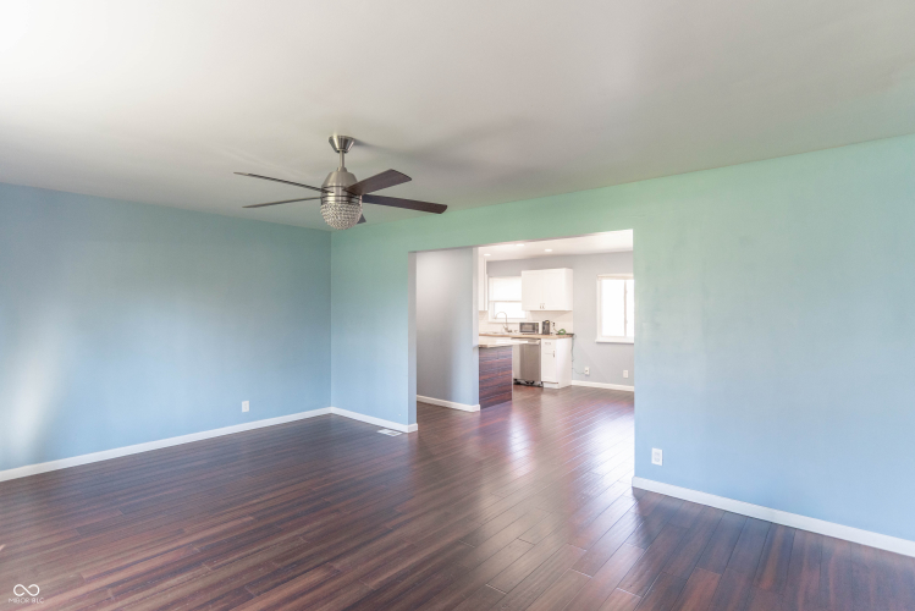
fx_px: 458
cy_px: 306
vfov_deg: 67.4
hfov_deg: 90.0
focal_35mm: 18
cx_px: 458
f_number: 5
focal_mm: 18
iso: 800
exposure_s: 1/50
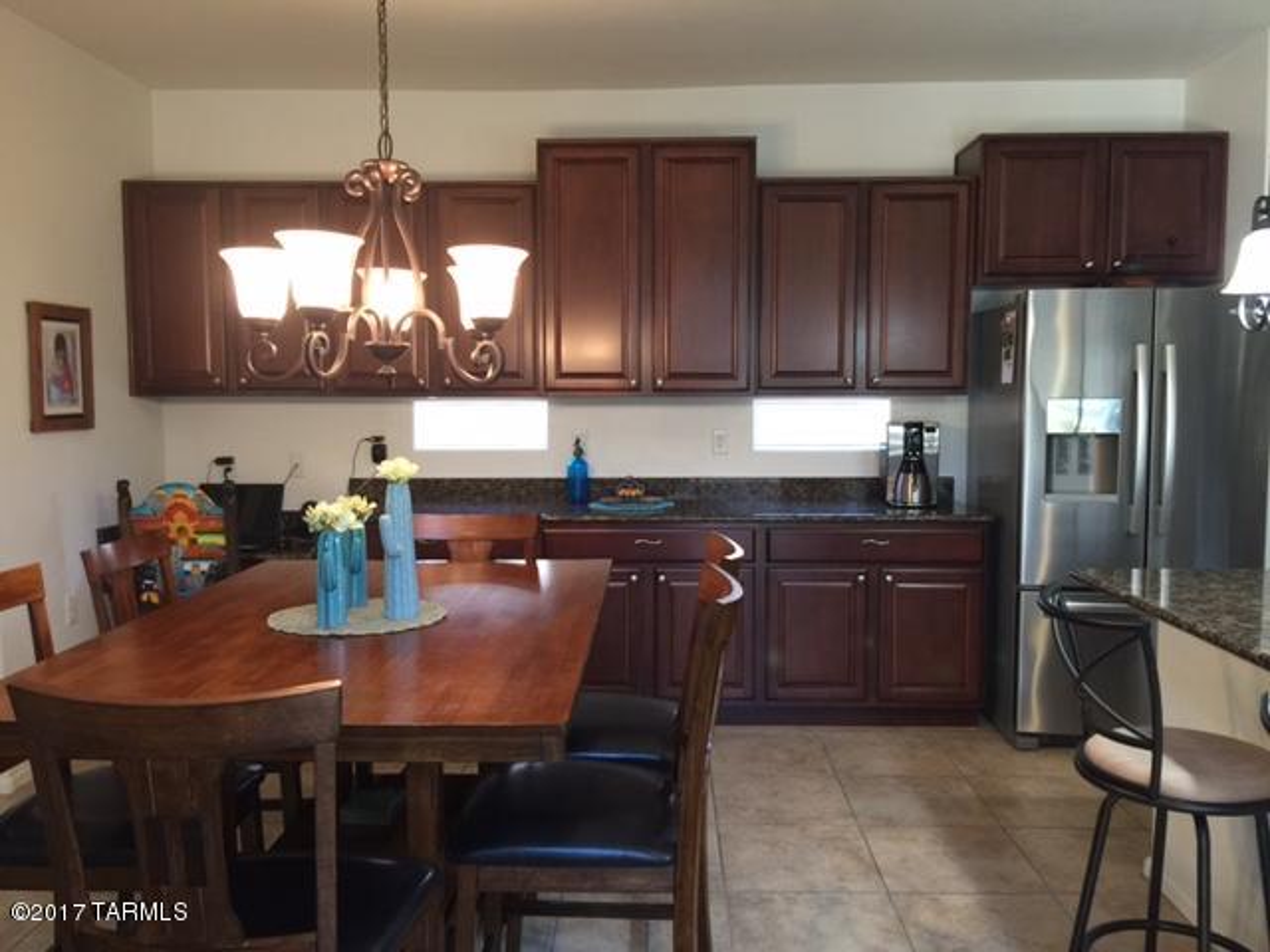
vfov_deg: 48.2
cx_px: 635
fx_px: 1064
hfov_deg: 61.7
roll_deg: -0.7
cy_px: 476
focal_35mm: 29
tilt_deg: -5.3
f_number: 2.2
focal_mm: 4.15
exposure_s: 1/15
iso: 80
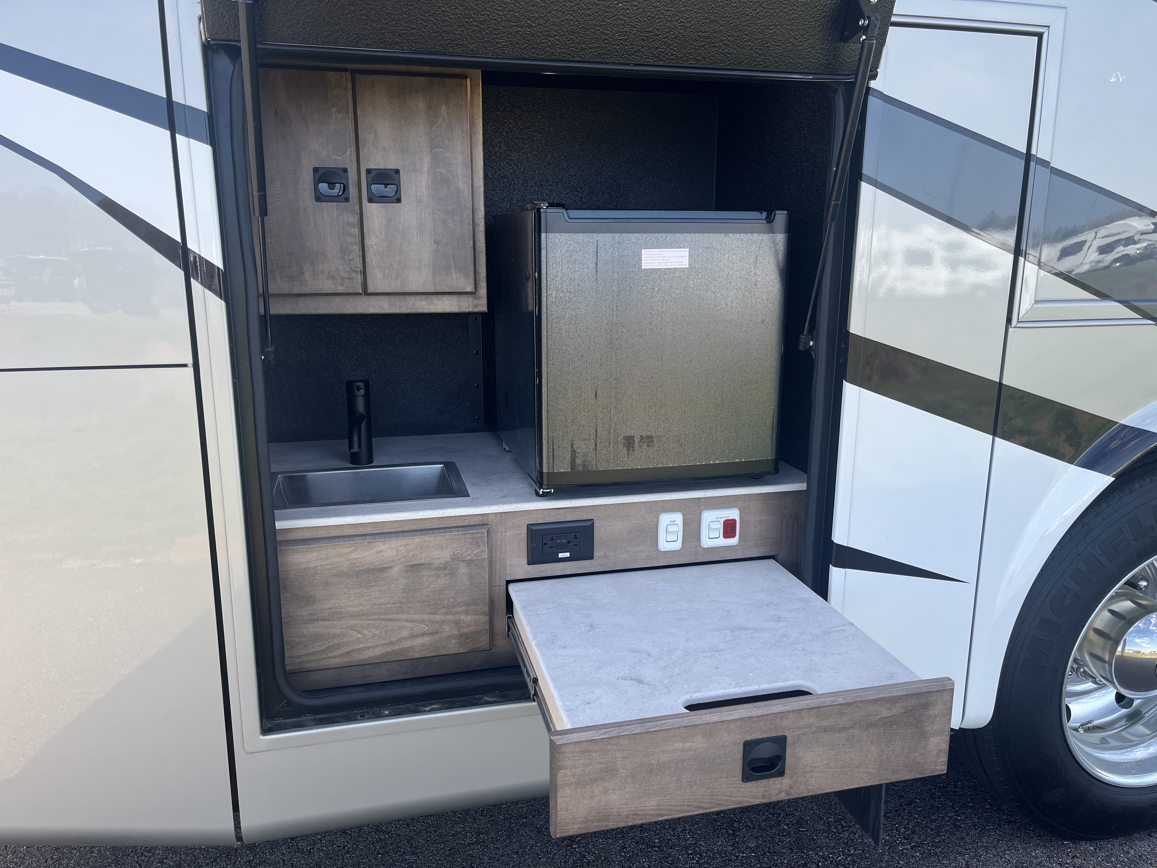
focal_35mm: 26
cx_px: 578
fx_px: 869
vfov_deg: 53.1
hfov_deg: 67.3
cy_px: 434
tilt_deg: -16.1
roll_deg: -1.1
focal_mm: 5.1
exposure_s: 1/727
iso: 50
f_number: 1.6
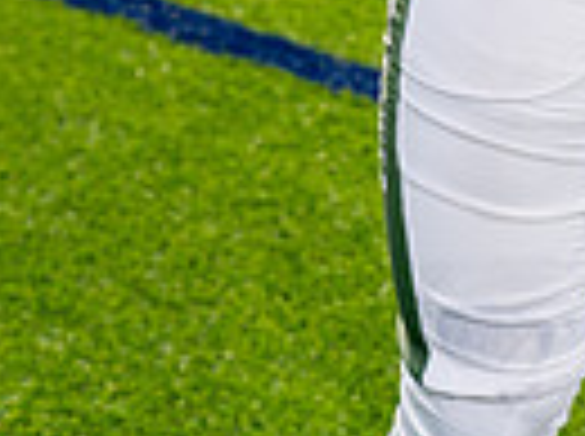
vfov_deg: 6.1
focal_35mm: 233
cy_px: -571
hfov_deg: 8.5
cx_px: 522
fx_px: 3930
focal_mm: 70
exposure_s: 1/500
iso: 100
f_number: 5.6
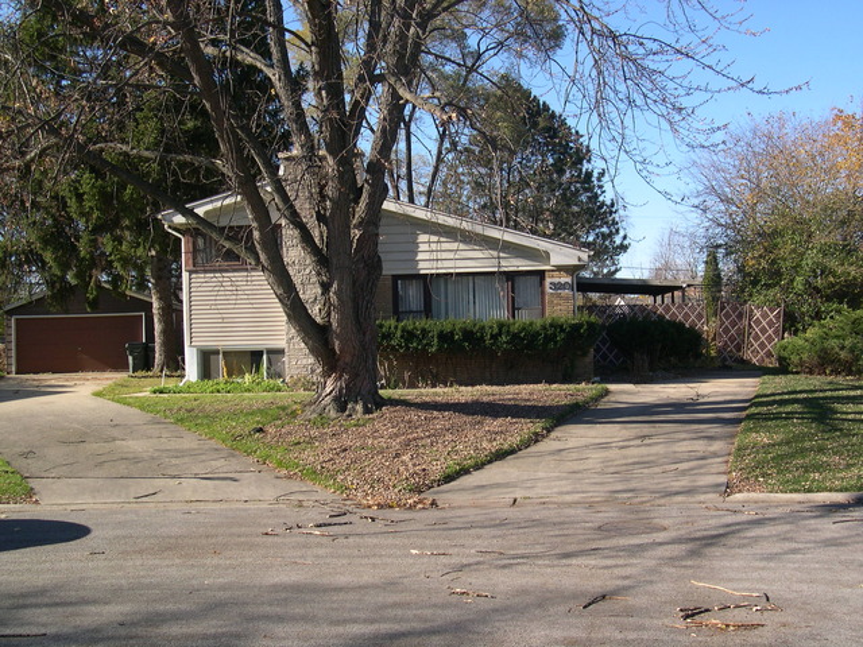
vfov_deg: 37.7
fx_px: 947
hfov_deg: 49.0
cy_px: 324
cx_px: 432
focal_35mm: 38
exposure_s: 1/101
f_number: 7.6
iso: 100
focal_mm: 8
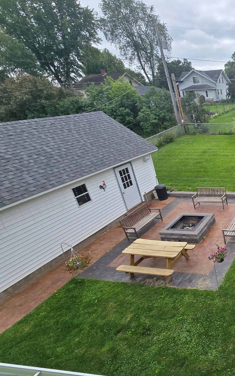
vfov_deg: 82.3
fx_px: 215
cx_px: 283
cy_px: 187
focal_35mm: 21
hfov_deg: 40.2
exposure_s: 1/1538
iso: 50
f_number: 2.2
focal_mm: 2.2
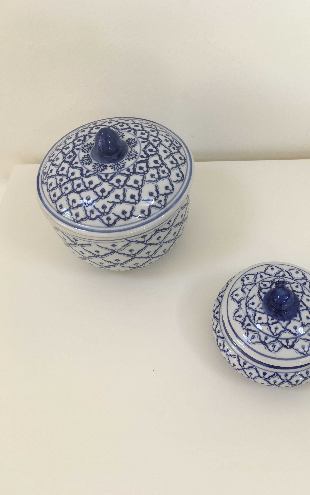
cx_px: 177
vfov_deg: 61.2
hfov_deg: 40.5
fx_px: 419
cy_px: 247
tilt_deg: -56.3
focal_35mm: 31
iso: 25
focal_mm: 4.15
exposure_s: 1/115
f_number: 2.2
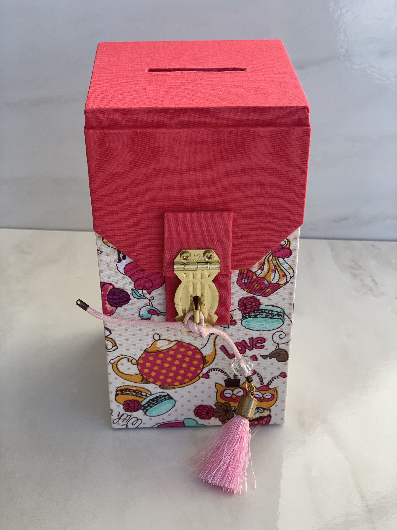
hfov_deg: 28.0
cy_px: 265
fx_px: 795
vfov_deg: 36.8
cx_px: 198
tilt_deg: -31.7
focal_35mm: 52
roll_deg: +1.5
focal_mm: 6
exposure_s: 1/353
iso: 16
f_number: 2.4
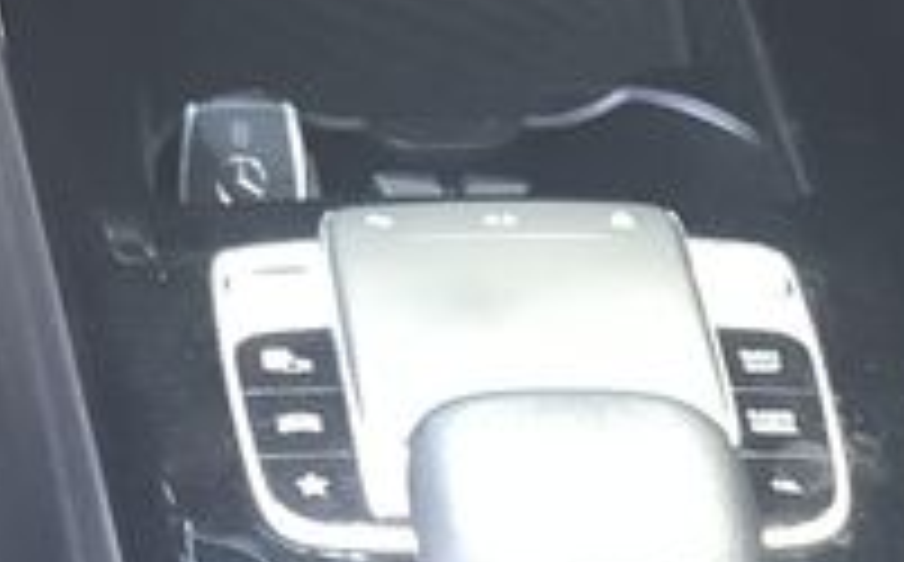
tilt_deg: -28.9
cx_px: -36
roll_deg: +1.2
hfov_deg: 15.6
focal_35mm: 131
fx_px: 3223
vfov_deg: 9.6
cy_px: -378
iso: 200
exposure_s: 1/50
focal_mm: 3.3
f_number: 2.4
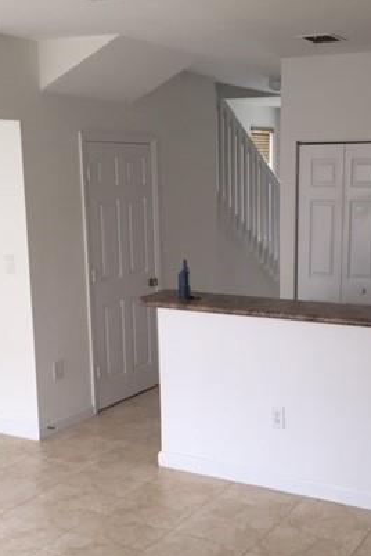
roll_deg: -0.1
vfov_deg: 41.0
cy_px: 329
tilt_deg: -10.6
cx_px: 235
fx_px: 742
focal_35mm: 48
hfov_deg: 28.0
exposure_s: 1/30
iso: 50
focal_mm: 4.15
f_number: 2.2
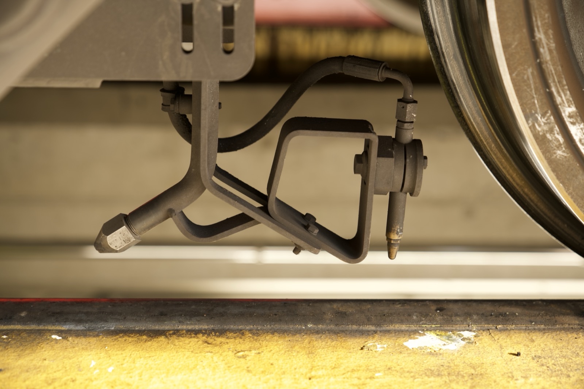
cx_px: 292
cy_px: 194
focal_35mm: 61
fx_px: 989
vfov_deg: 22.3
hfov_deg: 32.9
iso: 100
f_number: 3.2
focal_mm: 61
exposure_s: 1/40
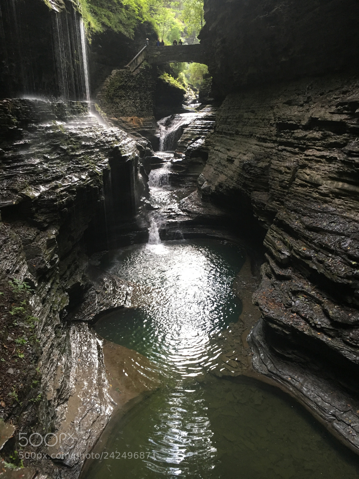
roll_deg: +2.5
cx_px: 180
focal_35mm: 29
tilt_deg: -17.2
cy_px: 240
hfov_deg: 48.2
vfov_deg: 61.7
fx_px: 401
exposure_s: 1/30
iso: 100
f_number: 2.2
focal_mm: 4.15
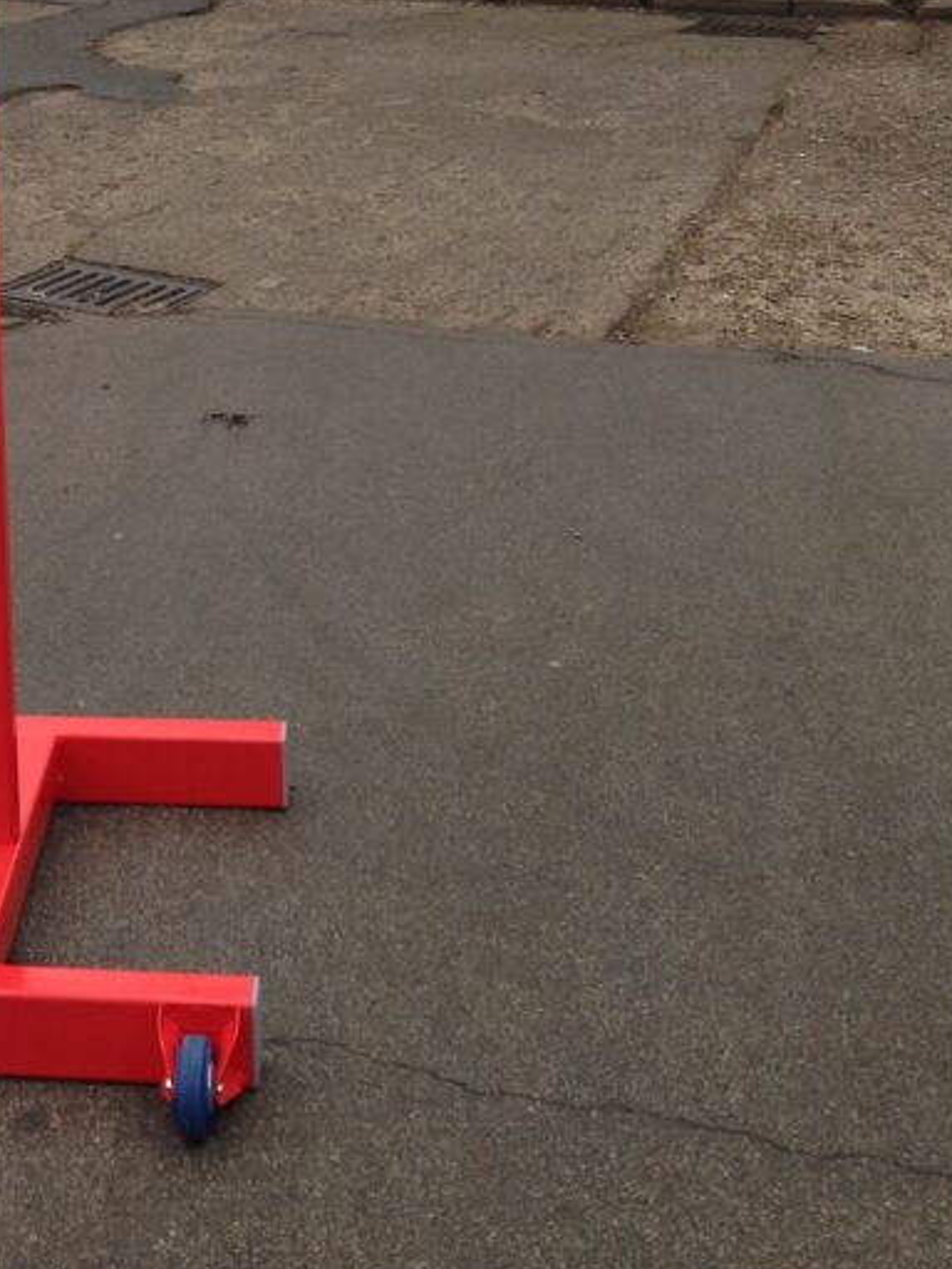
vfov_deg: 27.8
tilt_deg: -7.9
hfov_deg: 21.6
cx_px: 27
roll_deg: +3.1
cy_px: 30
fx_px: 2420
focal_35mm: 66
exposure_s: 1/202
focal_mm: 4.12
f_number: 2.4
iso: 50
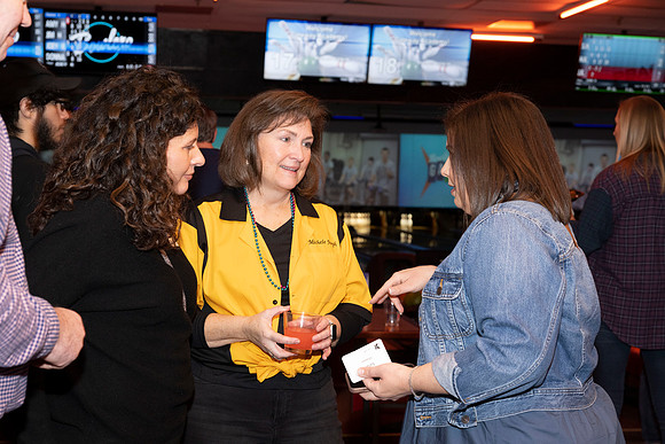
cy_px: 222
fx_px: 1016
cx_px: 332
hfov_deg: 36.2
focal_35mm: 55
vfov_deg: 24.6
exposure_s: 1/60
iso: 1600
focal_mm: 55
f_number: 5.6
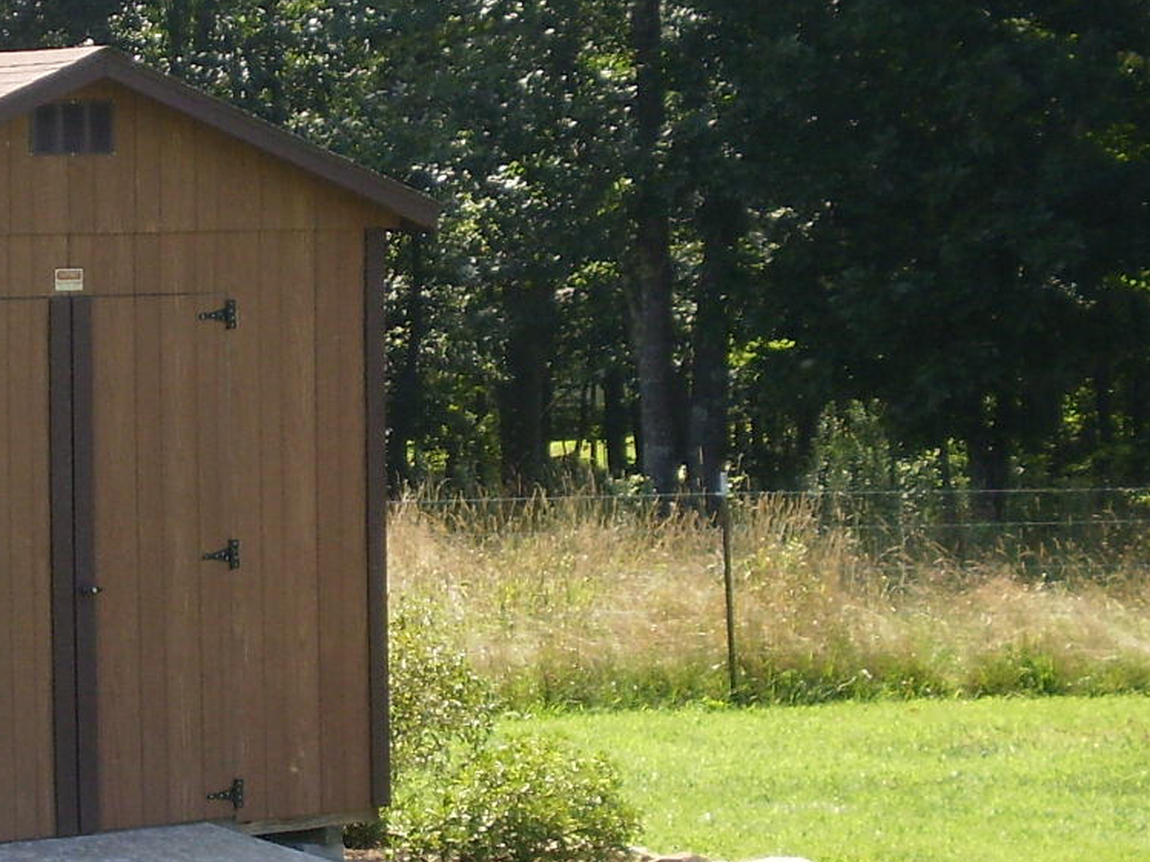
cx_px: -15
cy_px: 501
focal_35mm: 145
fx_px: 4815
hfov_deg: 13.4
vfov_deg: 10.2
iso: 64
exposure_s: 1/250
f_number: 3.9
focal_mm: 9.3
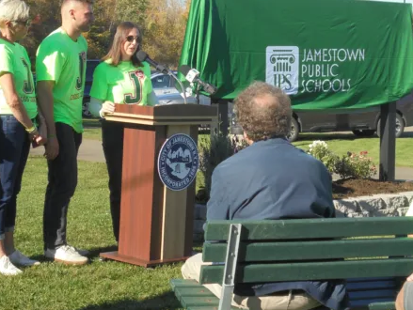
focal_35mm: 85
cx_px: 202
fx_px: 1015
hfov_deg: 23.0
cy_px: 99
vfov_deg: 17.3
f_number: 5.2
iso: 100
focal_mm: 10.1
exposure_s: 1/250
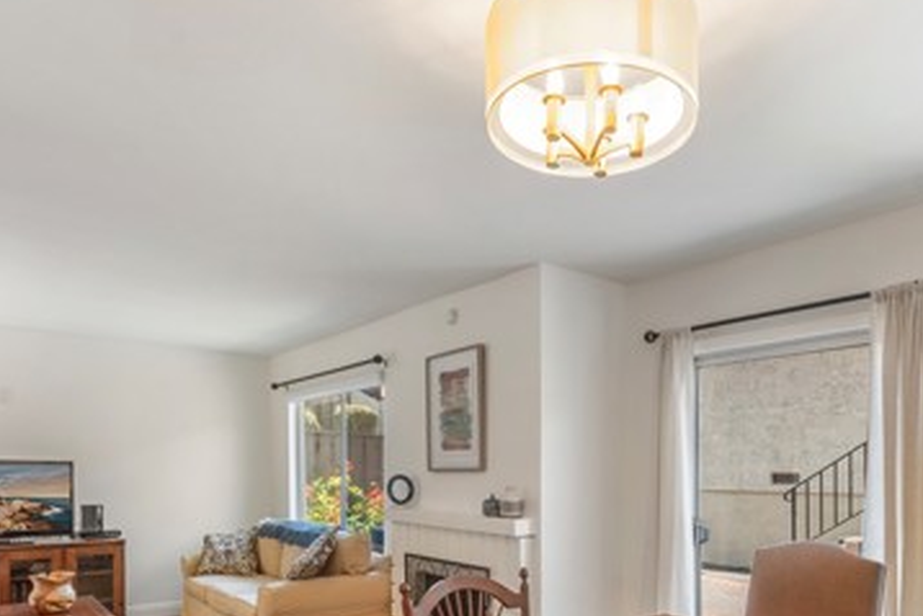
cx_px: 526
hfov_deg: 71.1
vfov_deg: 49.1
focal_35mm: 25
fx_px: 641
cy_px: 470
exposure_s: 1/10
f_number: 8
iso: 400
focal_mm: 14
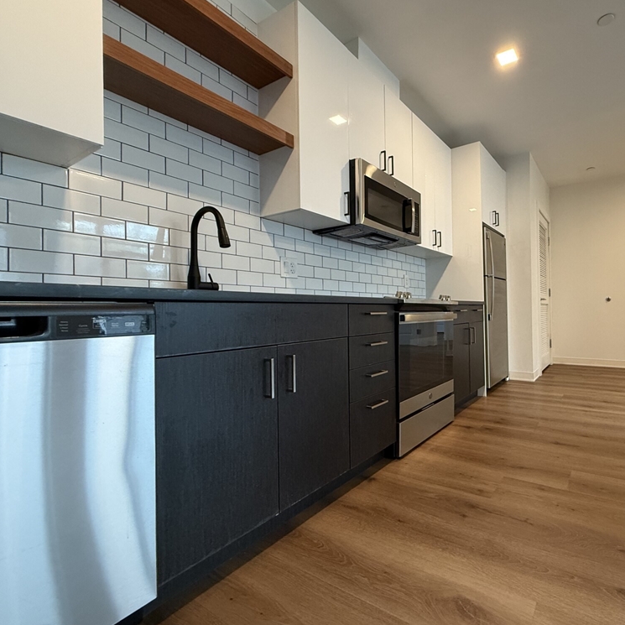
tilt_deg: -0.2
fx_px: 347
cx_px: 425
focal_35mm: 17
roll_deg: +0.3
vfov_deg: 84.0
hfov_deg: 80.7
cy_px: 309
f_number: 2.2
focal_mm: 2.22
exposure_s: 1/60
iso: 320
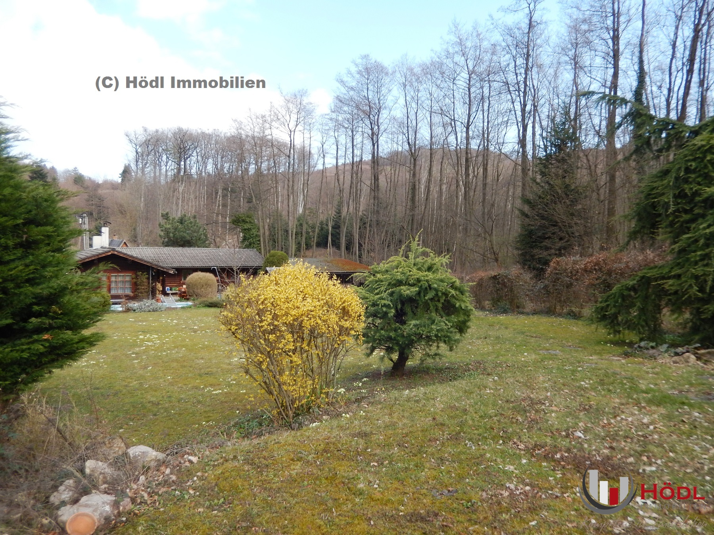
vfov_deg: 54.9
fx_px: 516
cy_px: 268
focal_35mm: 25
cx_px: 357
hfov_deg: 69.4
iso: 125
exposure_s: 1/400
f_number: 3.4
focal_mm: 4.5
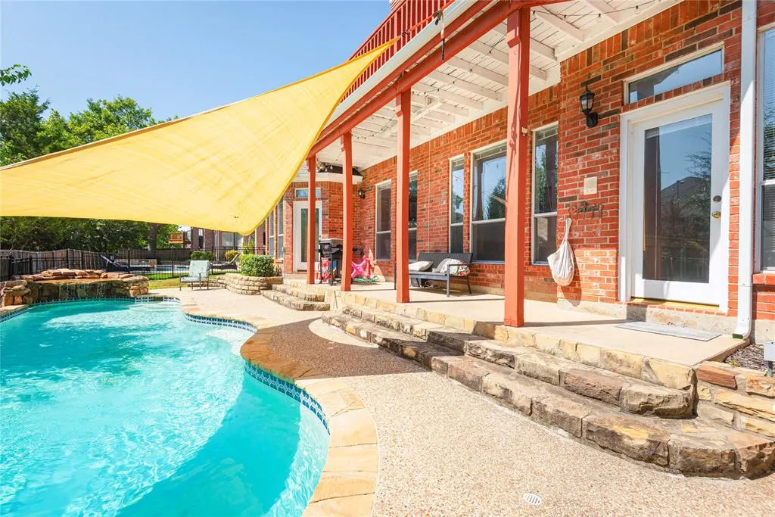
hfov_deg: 96.7
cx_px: 388
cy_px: 258
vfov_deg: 73.8
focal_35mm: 16
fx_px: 344
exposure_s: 1/320
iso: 100
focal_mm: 16
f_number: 7.1
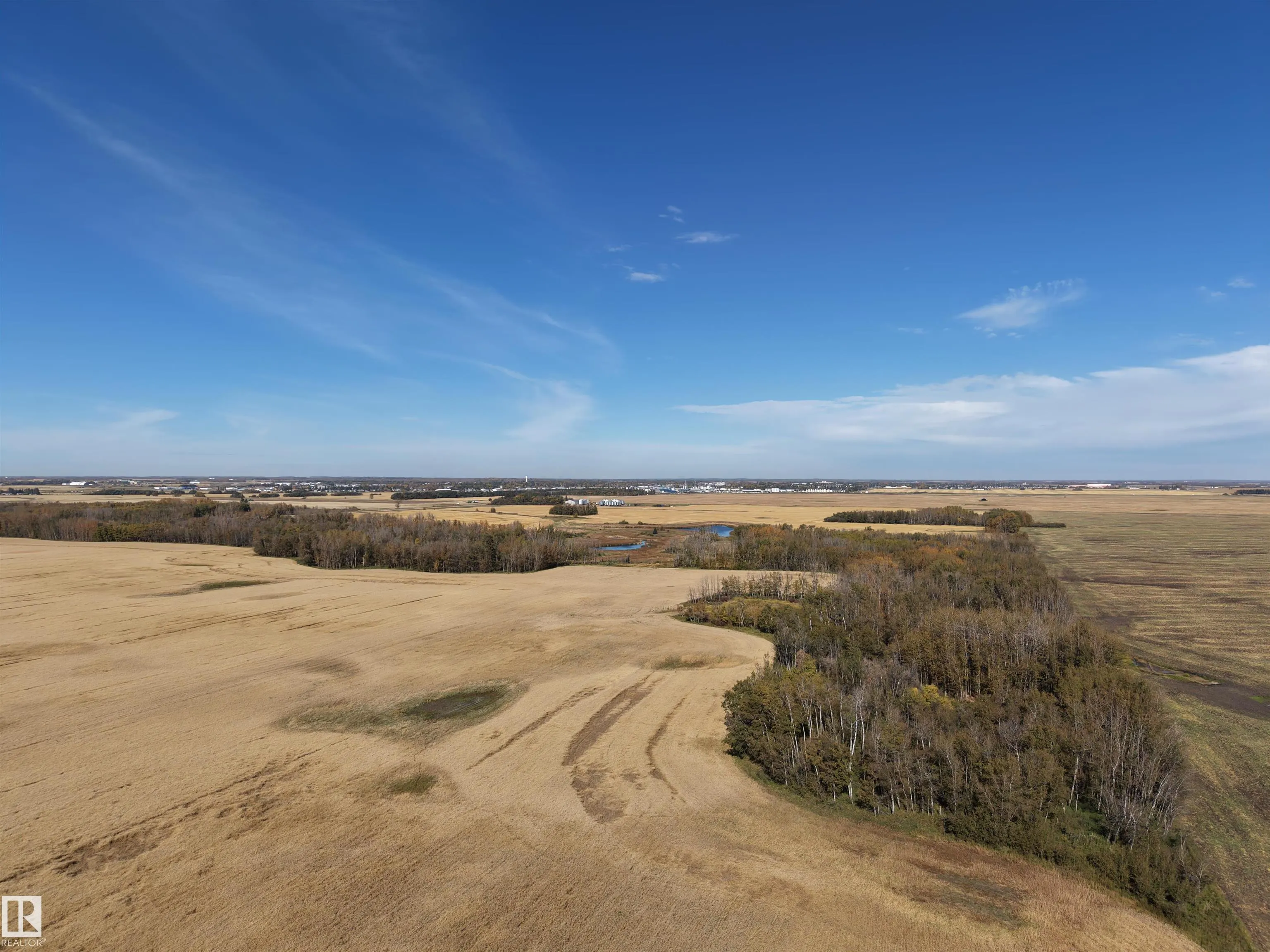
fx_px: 881
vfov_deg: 56.8
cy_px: 476
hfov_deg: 71.6
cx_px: 635
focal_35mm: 24
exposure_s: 1/6000
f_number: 1.8
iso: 120
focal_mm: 8.67
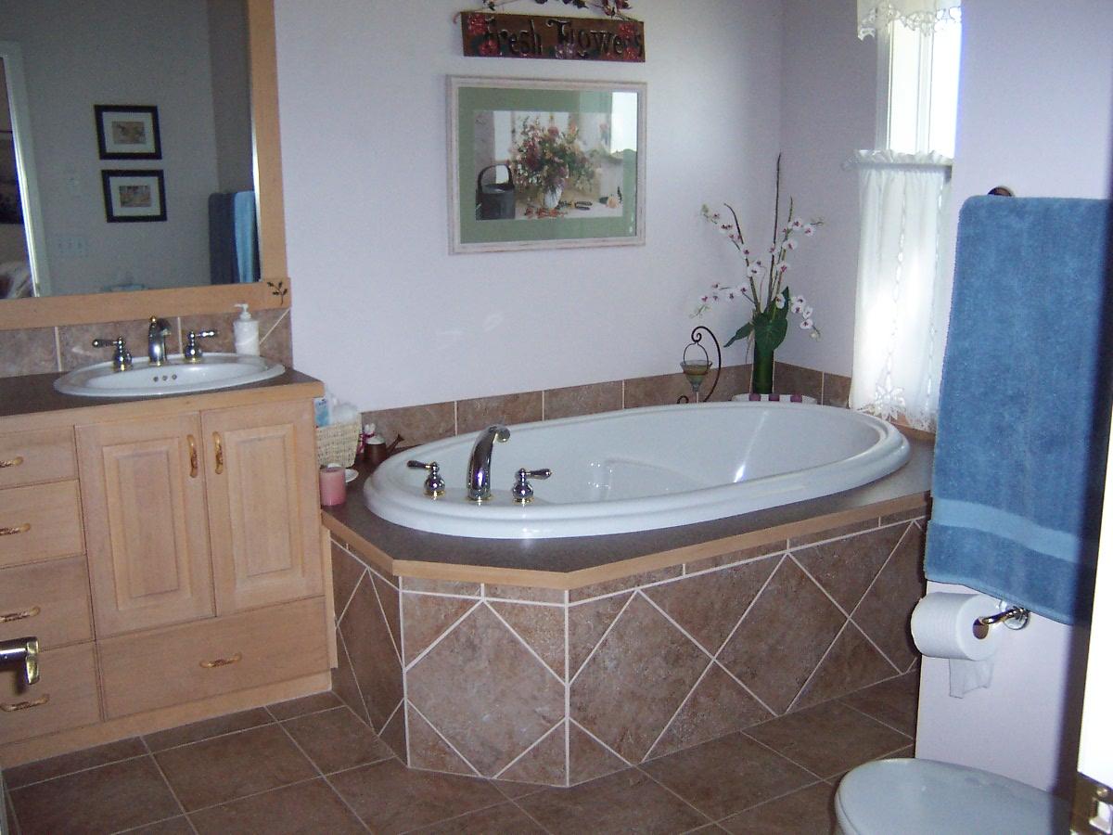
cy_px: 418
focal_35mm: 36
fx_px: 1157
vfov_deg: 39.7
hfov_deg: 51.4
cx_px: 556
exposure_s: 1/60
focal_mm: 5.6
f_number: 2.4
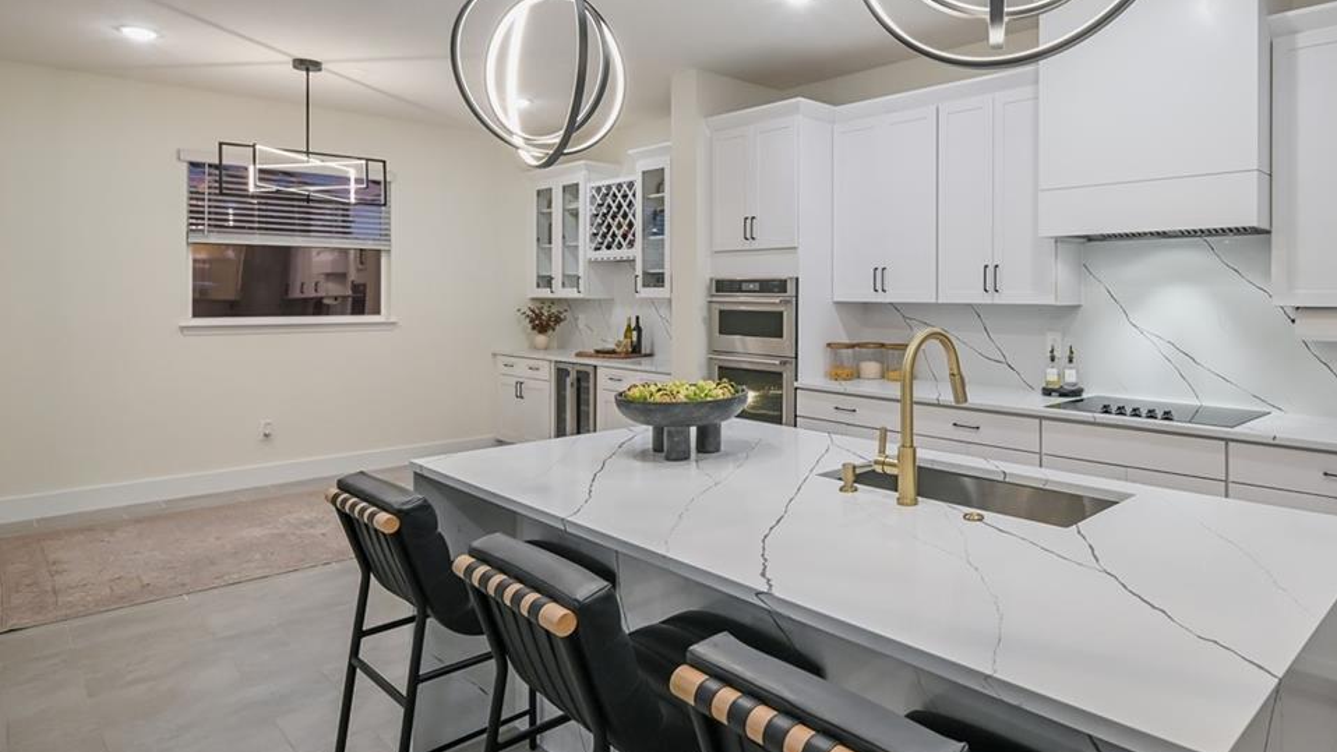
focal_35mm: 21
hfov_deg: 82.2
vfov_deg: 52.8
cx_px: 837
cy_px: 266
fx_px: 745
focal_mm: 12
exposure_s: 1/20
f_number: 8
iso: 800
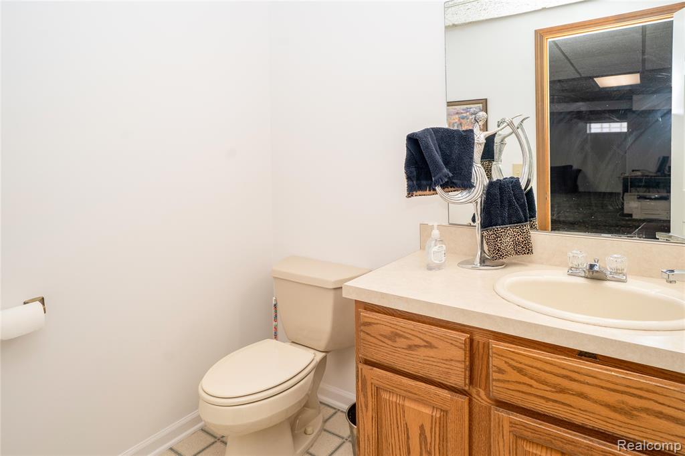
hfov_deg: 84.0
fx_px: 380
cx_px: 342
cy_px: 228
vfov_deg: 61.9
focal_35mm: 20
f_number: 5.6
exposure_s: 1/80
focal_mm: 20
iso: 400
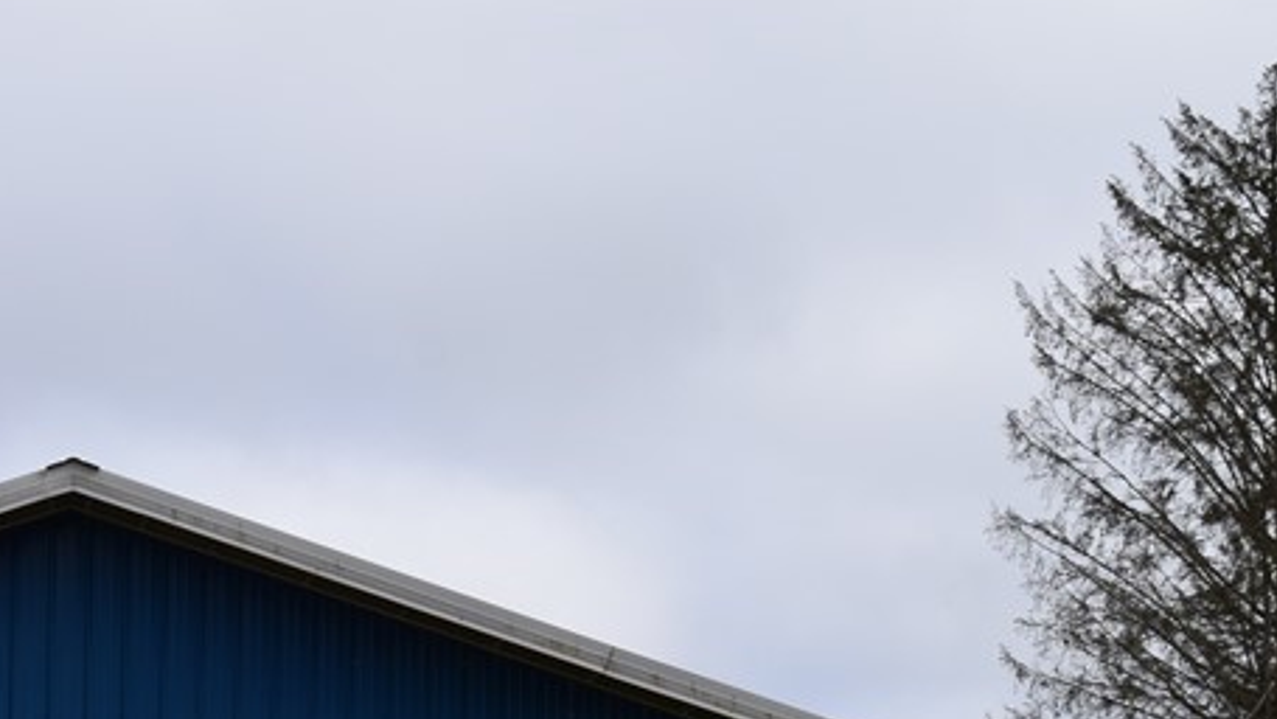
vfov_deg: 12.9
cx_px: -101
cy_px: 989
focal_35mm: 90
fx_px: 3048
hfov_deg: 22.4
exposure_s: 1/500
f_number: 11
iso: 280
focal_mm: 24
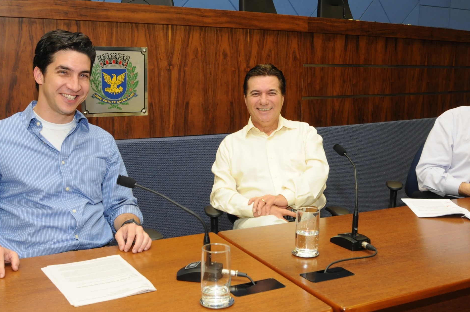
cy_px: 163
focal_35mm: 45
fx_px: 587
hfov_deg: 43.6
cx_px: 256
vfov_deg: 29.8
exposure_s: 1/60
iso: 800
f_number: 7.1
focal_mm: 24
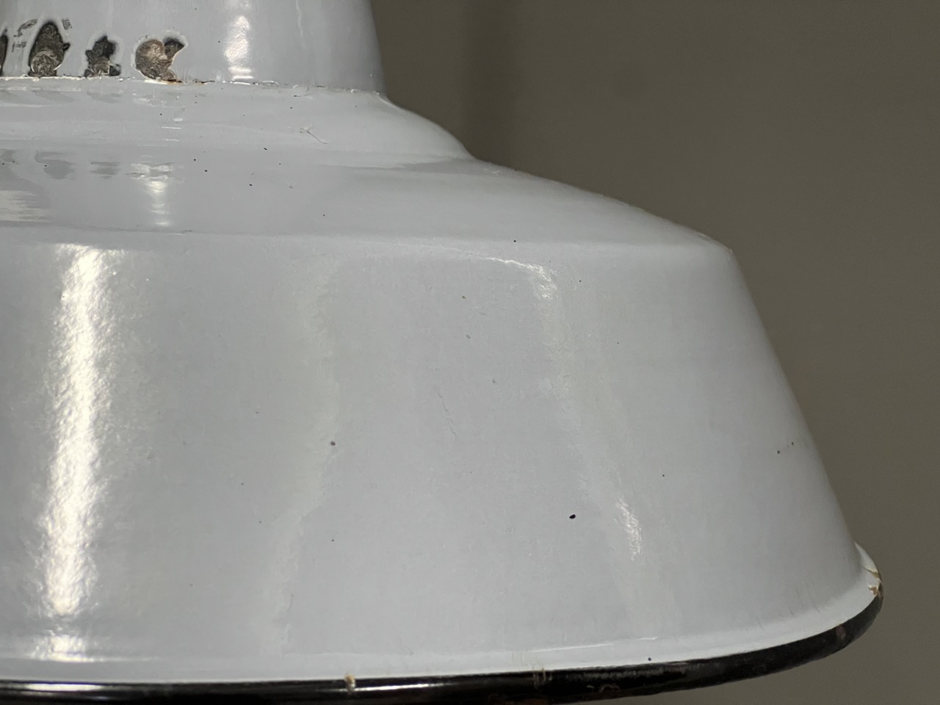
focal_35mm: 77
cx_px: 470
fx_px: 2091
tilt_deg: -4.9
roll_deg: -2.2
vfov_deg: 19.1
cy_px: 352
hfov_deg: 25.3
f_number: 2.8
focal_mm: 9
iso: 640
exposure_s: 1/50
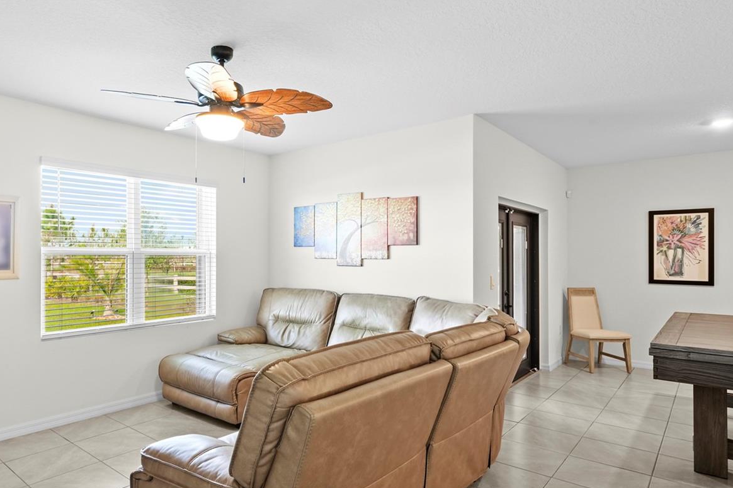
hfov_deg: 77.3
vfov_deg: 57.2
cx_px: 276
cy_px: 256
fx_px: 448
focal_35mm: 22
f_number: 11
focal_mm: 16
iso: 400
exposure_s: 1/1.25
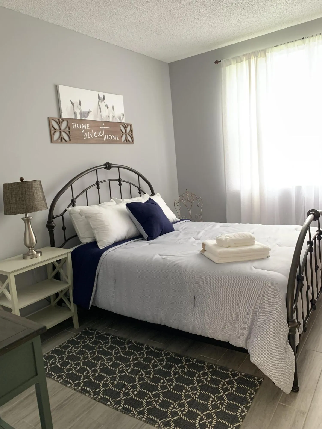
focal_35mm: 26
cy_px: 214
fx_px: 322
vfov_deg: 67.3
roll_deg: +5.5
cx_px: 161
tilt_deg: -6.6
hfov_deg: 53.1
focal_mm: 4.25
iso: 400
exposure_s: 1/40
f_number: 1.8
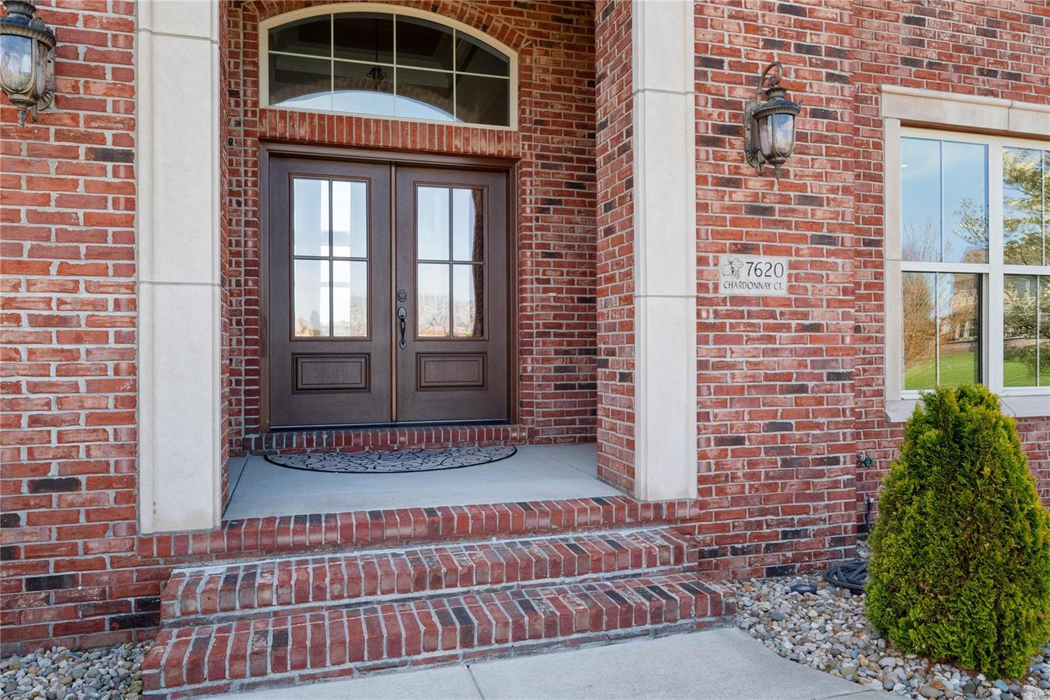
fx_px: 700
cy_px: 350
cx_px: 525
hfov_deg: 73.8
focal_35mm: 24
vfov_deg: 53.1
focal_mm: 12
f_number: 7.1
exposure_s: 1/100
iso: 400
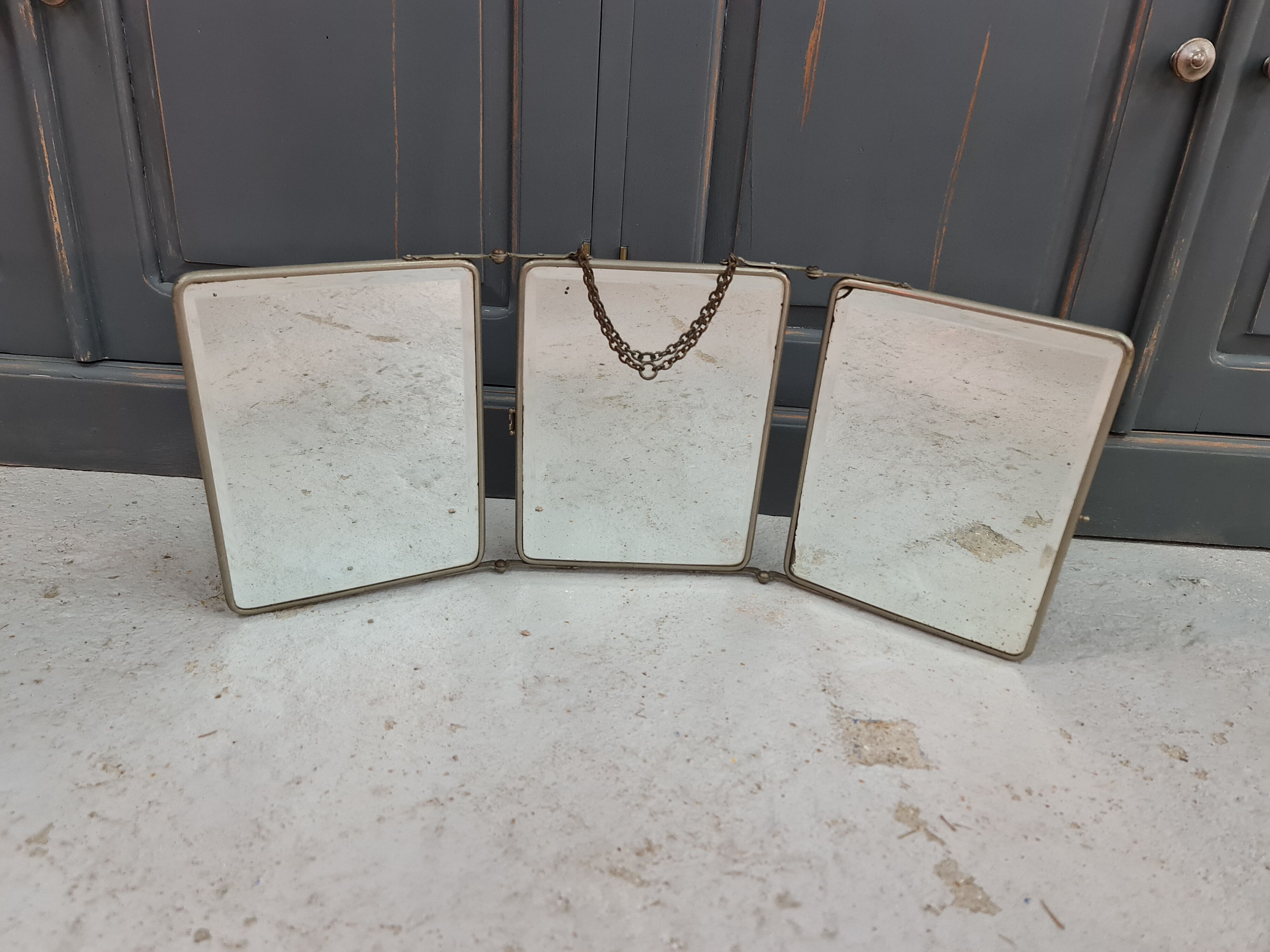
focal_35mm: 25
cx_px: 635
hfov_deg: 69.4
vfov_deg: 54.9
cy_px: 476
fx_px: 917
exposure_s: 1/50
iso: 400
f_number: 1.8
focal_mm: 7
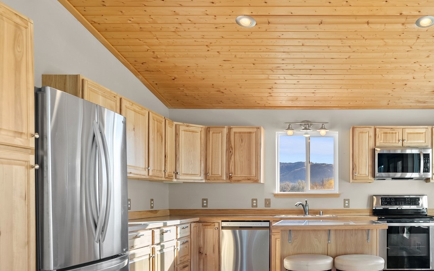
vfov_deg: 37.2
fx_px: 394
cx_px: 329
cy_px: 197
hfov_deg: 54.8
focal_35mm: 33
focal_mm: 21.2
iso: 400
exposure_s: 1/60
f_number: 3.2
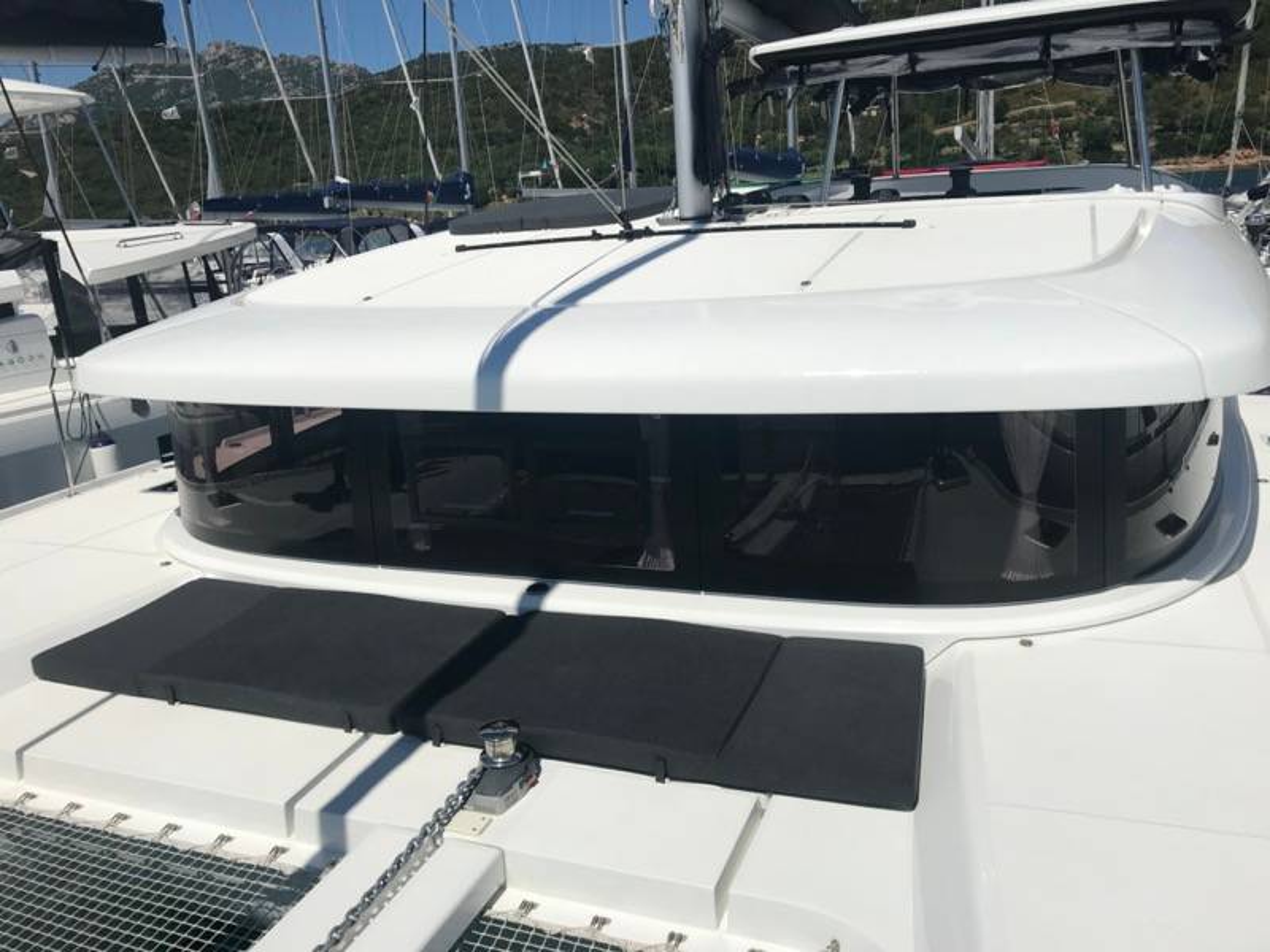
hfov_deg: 63.4
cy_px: 476
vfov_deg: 49.7
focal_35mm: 28
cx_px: 635
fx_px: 1027
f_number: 1.8
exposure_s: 1/8772
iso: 25
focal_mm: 3.99
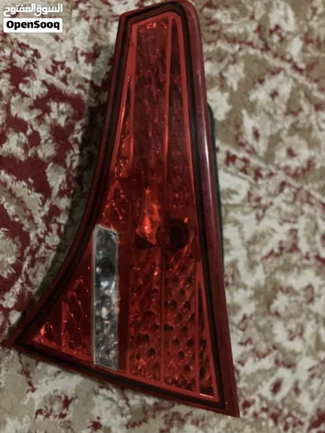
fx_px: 651
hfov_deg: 28.0
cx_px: 162
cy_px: 216
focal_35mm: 52
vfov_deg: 36.8
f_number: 2
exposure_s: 1/14
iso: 640
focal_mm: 6
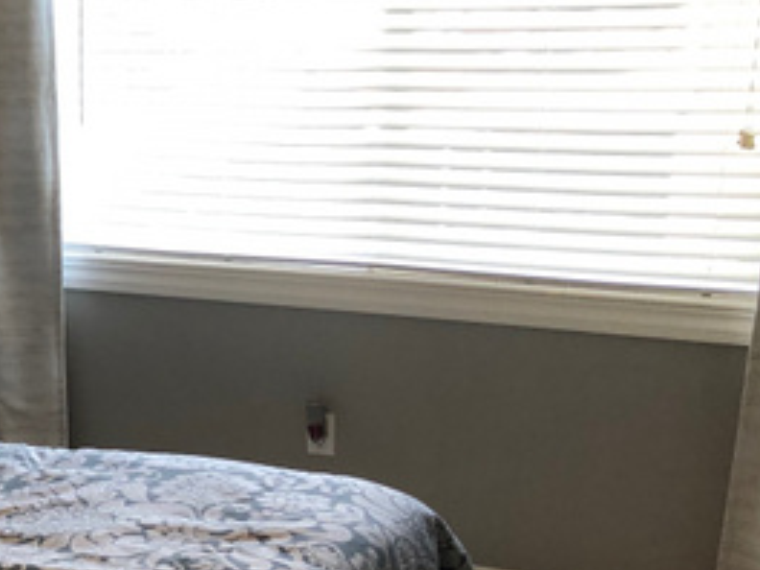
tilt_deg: -13.9
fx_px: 1493
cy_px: 337
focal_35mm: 68
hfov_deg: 26.0
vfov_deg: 21.6
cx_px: -112
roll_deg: +1.9
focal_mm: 3.99
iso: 32
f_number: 1.8
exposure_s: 1/30
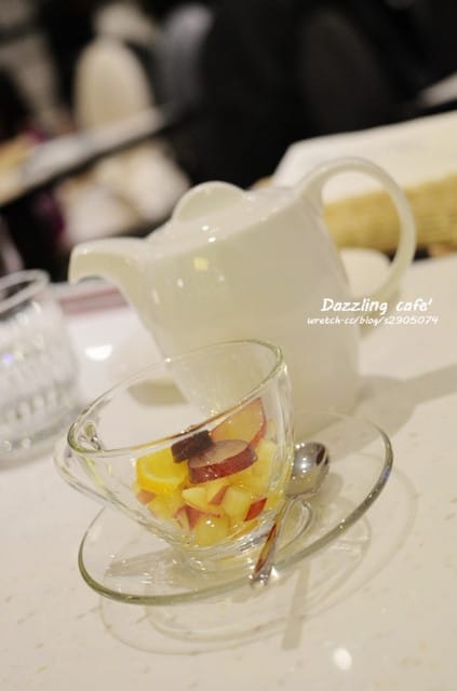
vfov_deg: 37.9
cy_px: 346
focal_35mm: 52
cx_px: 228
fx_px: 1006
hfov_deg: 25.6
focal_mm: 35
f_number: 3.2
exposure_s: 1/160
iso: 1600
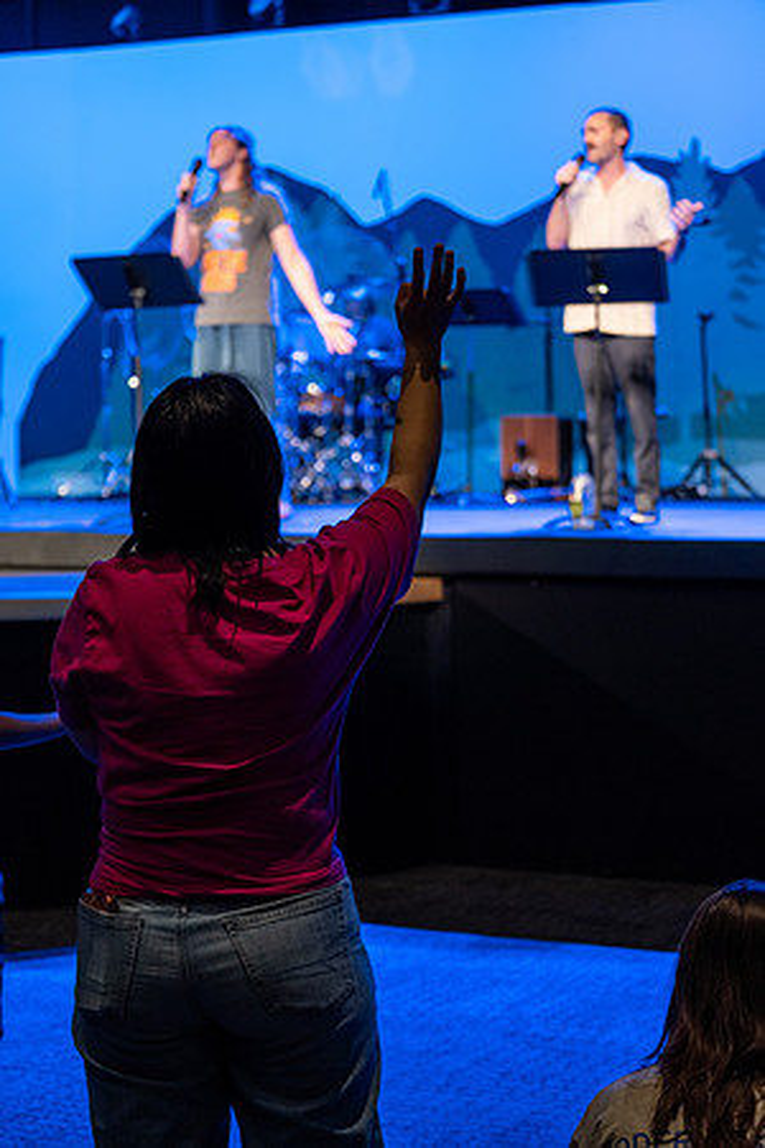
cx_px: 382
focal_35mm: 75
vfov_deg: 27.0
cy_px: 574
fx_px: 2390
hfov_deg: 18.2
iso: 800
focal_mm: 50
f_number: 2.8
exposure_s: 1/75
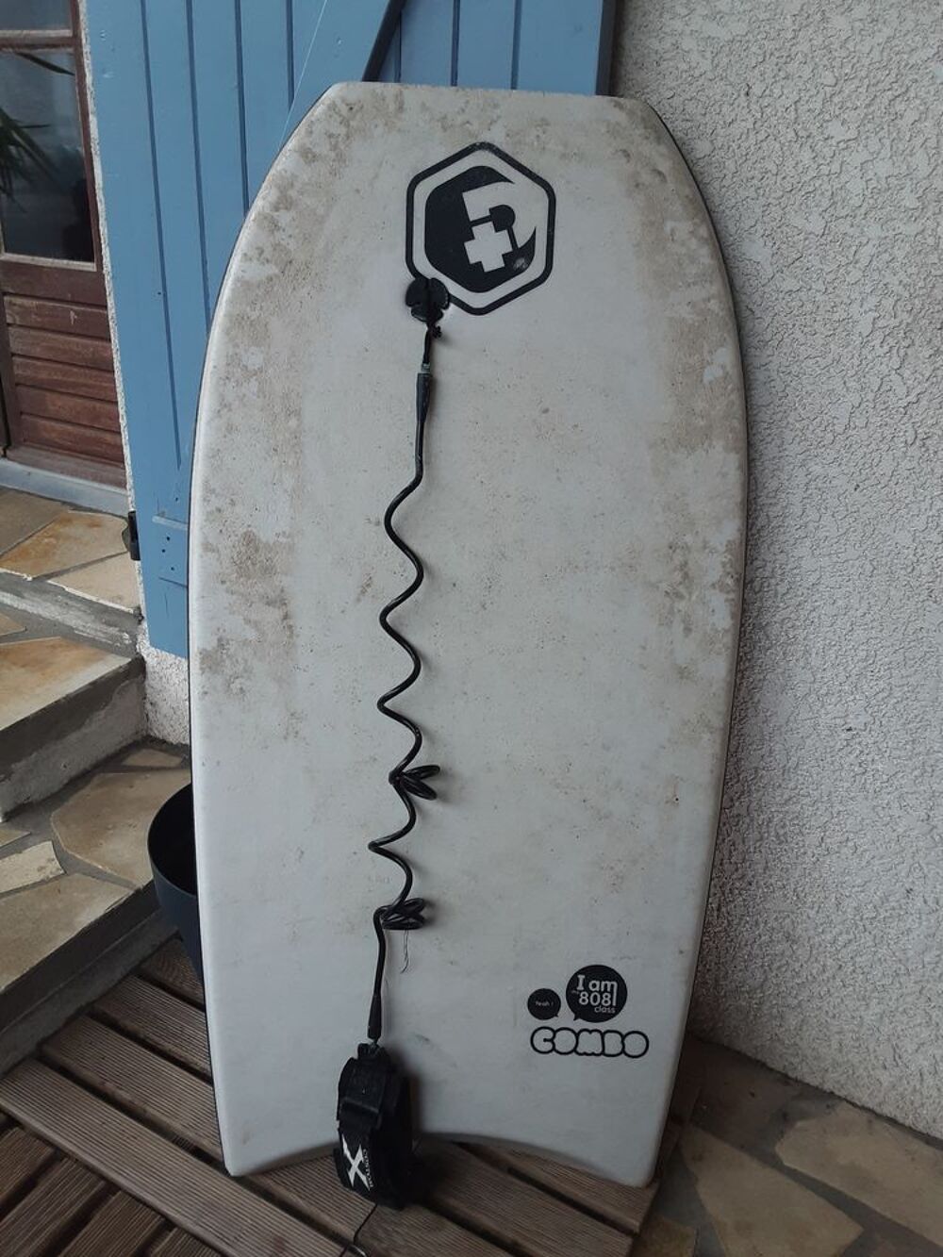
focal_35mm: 28
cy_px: 628
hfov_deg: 49.8
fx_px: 1017
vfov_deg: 63.4
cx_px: 472
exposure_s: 1/50
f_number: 1.9
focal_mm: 2.9
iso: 80
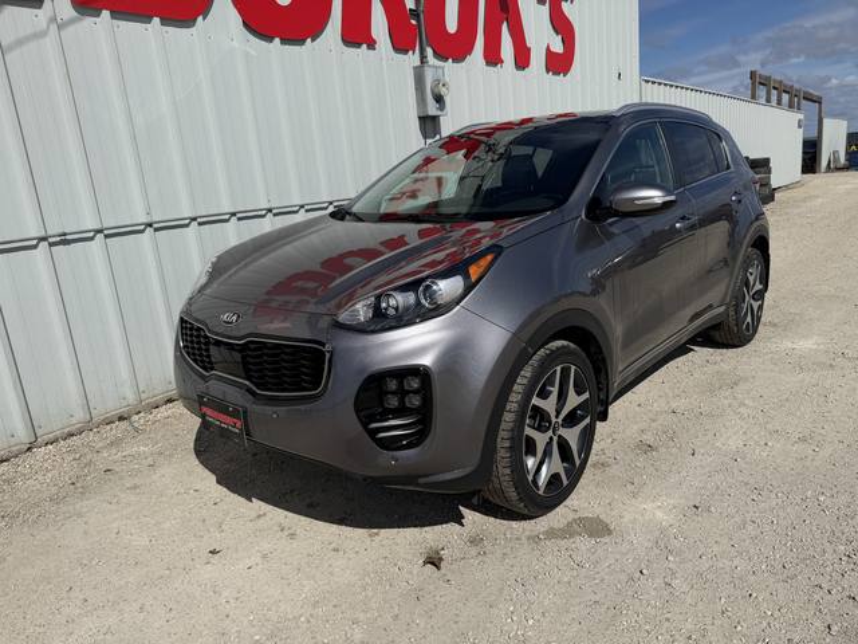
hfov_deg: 71.6
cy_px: 322
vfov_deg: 56.8
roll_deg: +6.3
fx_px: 595
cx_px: 429
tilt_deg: -12.7
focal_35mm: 24
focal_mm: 6.76
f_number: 1.78
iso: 80
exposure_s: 1/11905
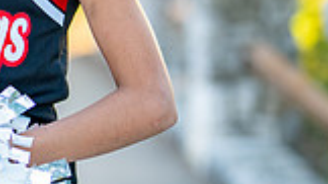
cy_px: -24
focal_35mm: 233
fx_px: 2026
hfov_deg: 9.2
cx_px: -2
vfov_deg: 5.2
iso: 200
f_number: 1.2
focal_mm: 50
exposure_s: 1/500
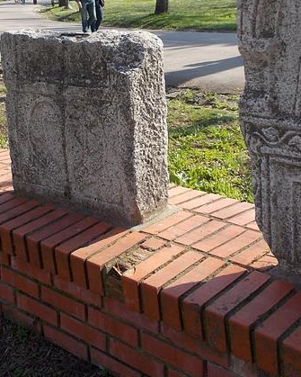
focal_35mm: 54
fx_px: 602
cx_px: 120
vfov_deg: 34.3
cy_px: 114
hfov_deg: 28.0
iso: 80
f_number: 3.3
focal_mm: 4.1
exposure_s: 1/320
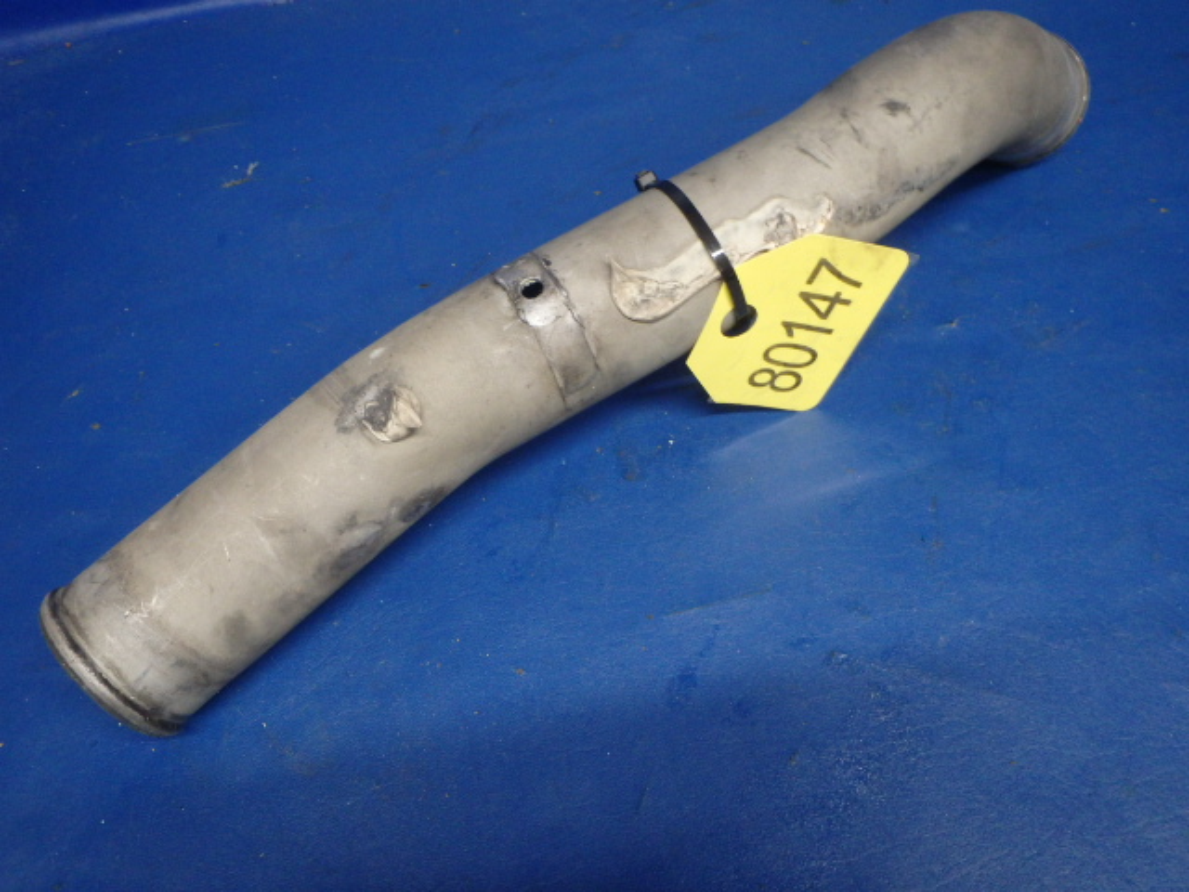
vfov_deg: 49.7
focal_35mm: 28
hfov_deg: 63.4
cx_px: 594
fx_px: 962
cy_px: 446
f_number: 3.9
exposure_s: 1/30
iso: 500
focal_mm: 5
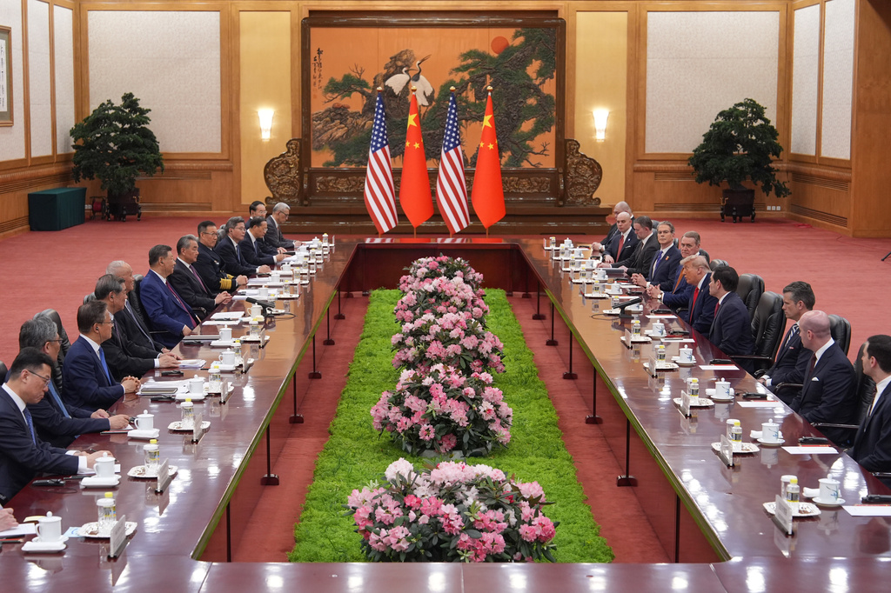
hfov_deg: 28.9
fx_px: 1732
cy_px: 296
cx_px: 446
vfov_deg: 19.4
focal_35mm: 70
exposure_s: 1/250
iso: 2000
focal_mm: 70
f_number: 5
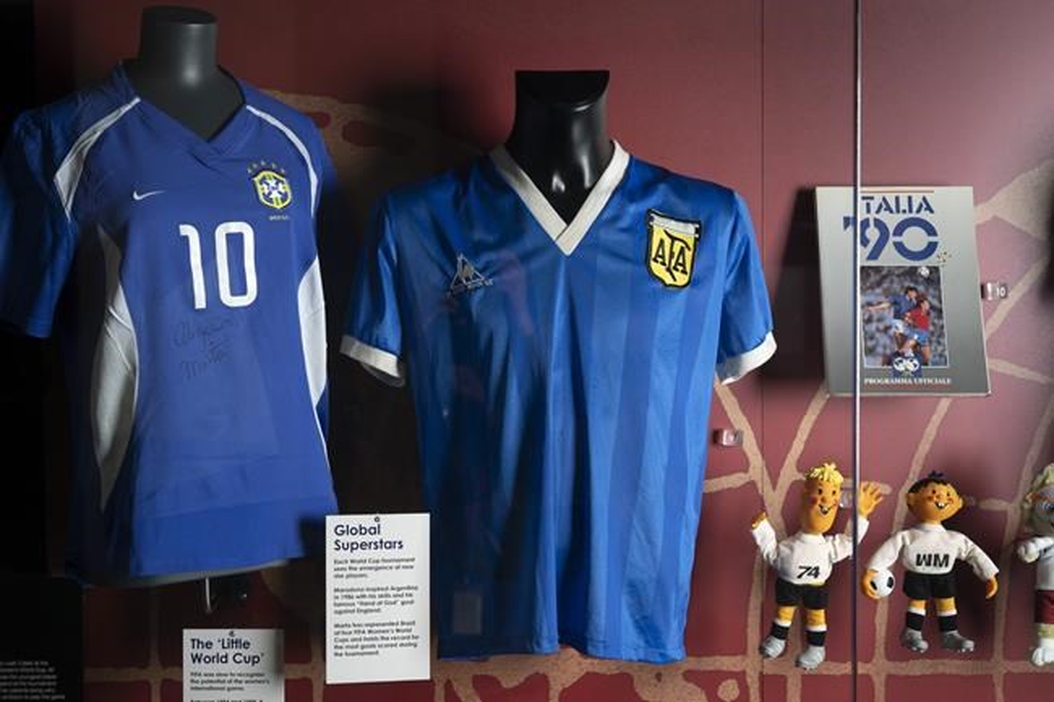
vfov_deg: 27.0
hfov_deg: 39.6
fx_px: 1463
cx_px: 527
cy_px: 351
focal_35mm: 50
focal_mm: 50
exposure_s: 1/125
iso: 500
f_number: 3.5
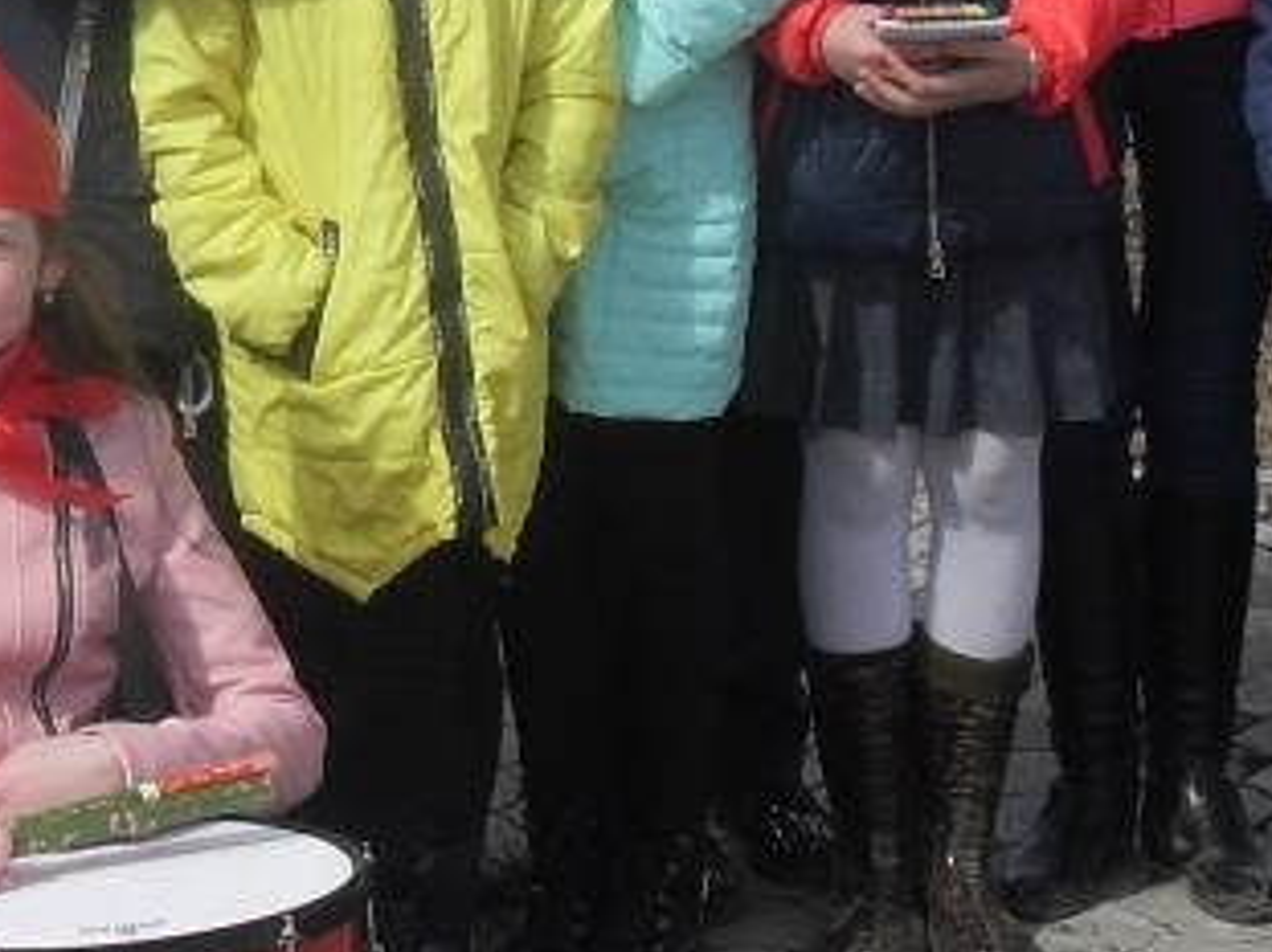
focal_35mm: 122
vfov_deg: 12.0
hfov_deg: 16.0
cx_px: 172
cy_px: 74
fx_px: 4481
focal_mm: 6.3
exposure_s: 1/125
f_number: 8.9
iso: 80
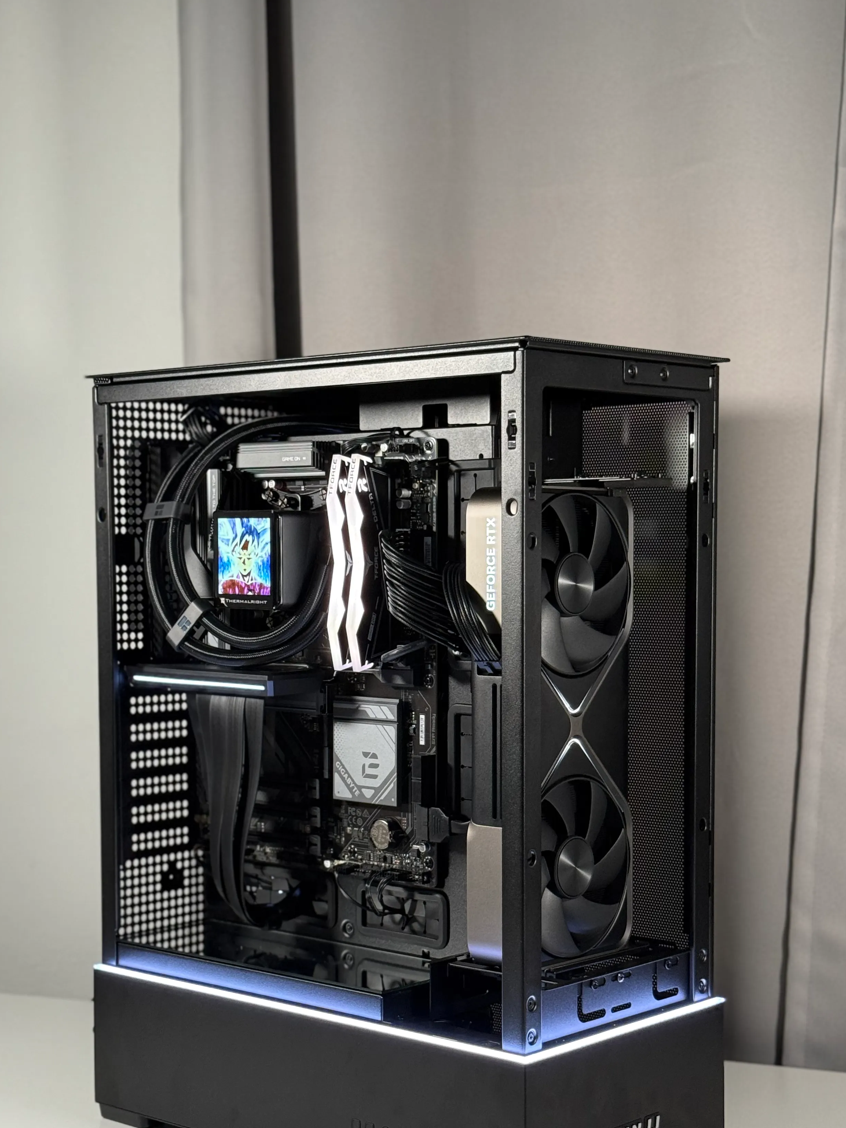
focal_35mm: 59
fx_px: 1923
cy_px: 691
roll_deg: +0.1
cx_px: 423
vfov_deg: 32.6
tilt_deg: -4.8
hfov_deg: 24.8
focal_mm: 6.76
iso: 250
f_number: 1.78
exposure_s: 1/60
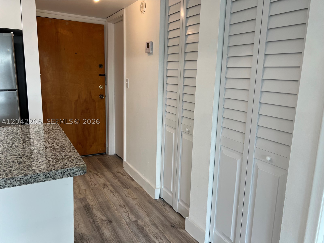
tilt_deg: -10.5
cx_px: 162
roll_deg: -1.2
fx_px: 243
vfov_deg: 53.1
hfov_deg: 67.3
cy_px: 122
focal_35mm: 26
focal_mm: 5.7
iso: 64
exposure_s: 1/120
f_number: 1.5
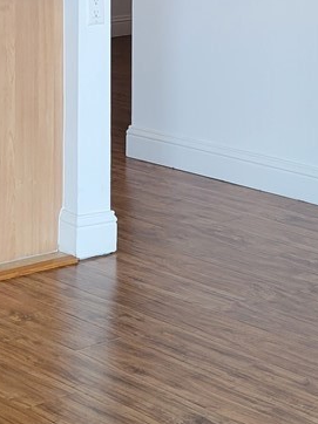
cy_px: -60
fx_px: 1410
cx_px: -5
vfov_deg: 16.5
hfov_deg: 12.7
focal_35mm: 115
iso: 80
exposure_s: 1/120
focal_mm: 5.4
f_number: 1.8
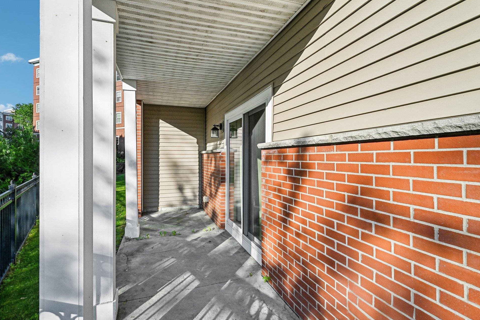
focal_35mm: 17
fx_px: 227
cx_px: 233
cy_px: 167
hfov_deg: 93.3
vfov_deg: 70.4
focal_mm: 16
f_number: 8
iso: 400
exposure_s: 1/1000
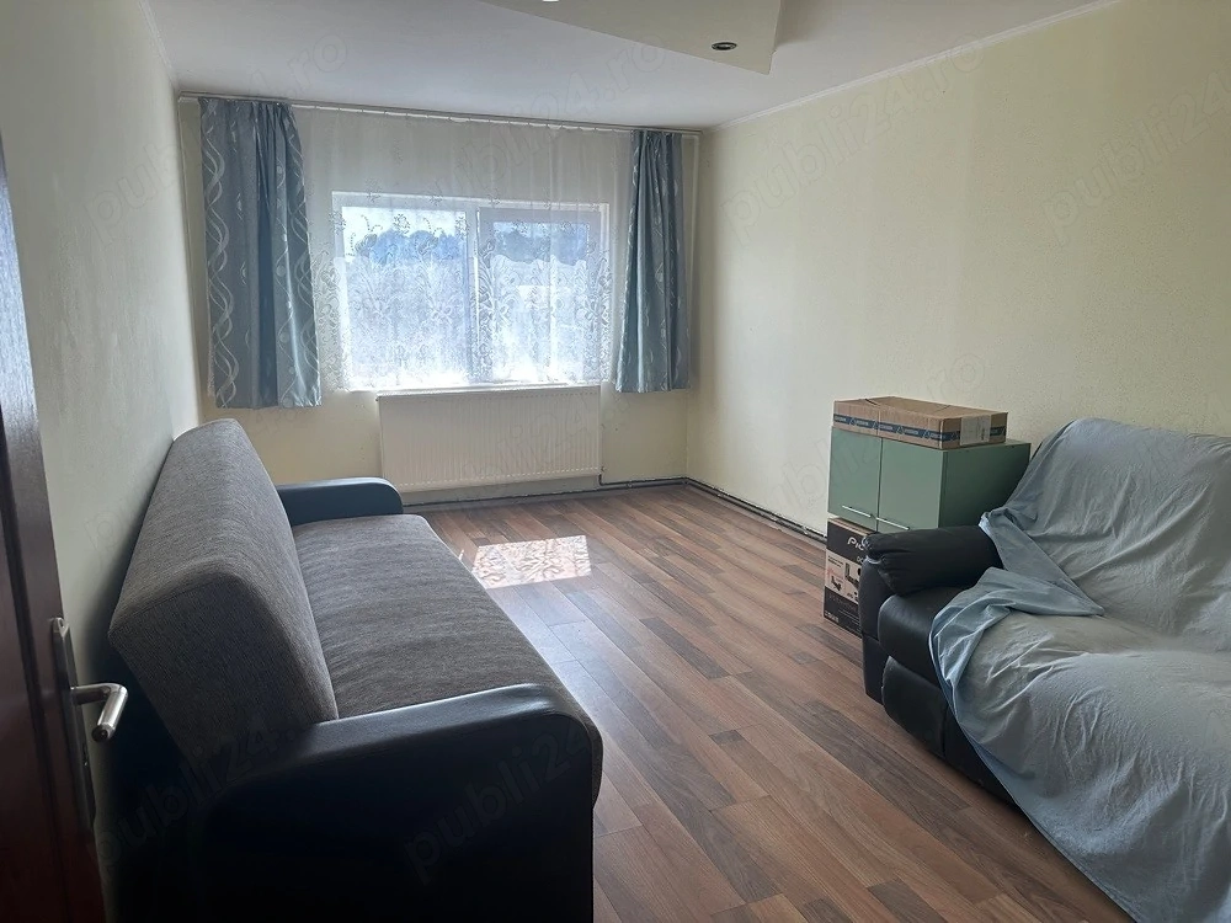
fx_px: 853
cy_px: 462
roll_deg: +0.5
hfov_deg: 71.6
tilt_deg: -10.6
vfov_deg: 56.8
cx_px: 616
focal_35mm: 24
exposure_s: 1/435
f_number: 1.78
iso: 80
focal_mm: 6.86
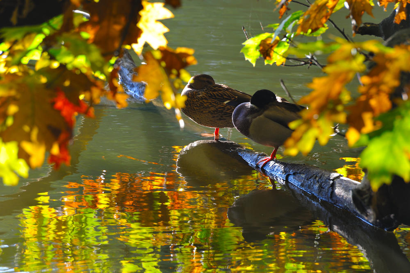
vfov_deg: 4.6
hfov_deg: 6.9
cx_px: 205
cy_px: 136
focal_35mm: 300
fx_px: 3414
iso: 450
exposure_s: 1/80
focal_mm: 300
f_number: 8
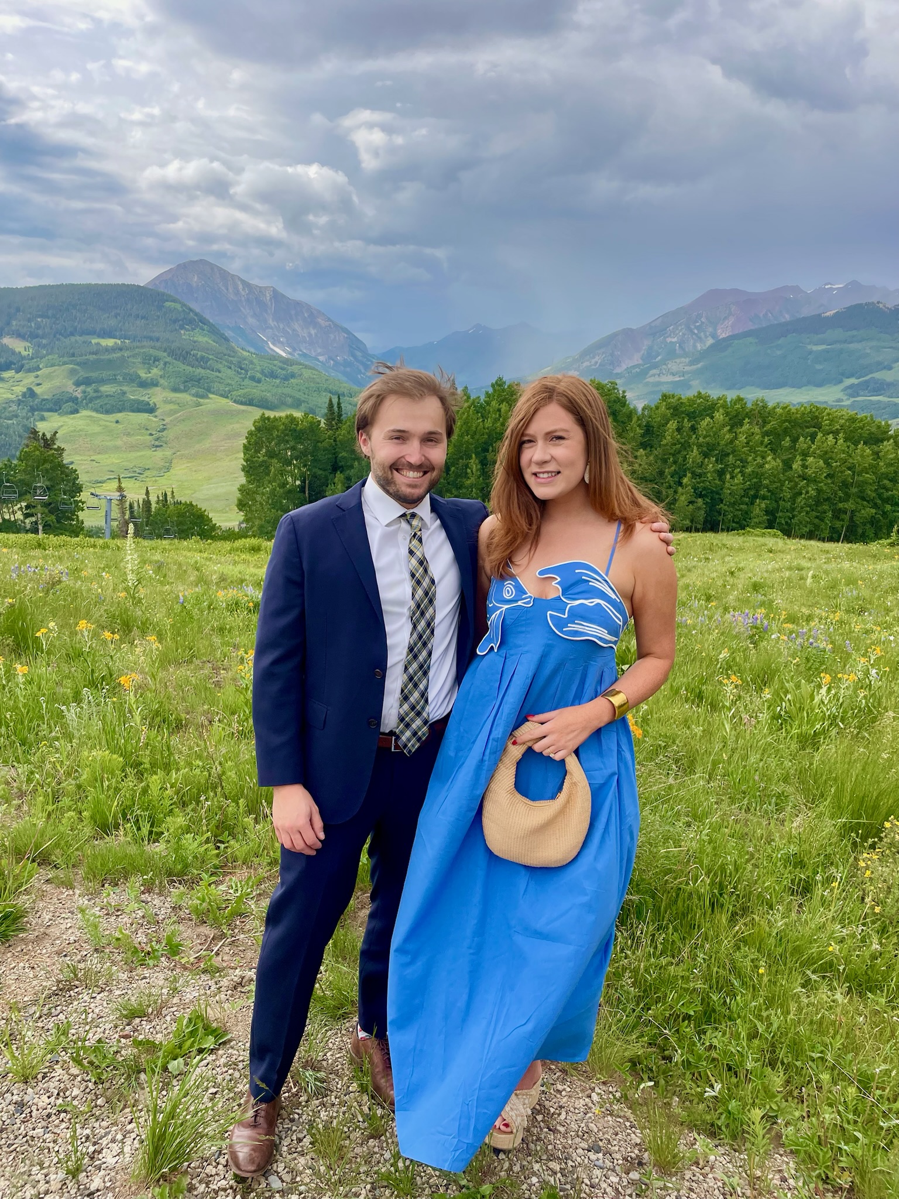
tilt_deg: -14.7
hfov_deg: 53.1
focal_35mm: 26
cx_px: 450
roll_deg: -0.5
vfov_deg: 67.3
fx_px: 900
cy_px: 600
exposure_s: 1/1511
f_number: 1.6
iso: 32
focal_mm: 4.2
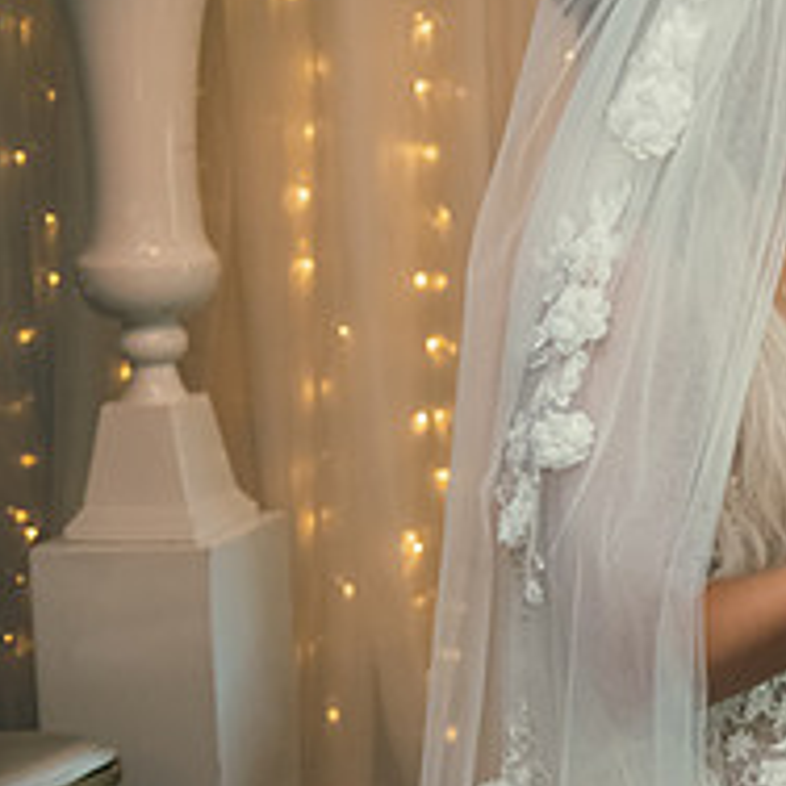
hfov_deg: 15.3
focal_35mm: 105
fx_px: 2697
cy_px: 274
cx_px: 1200
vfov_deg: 16.5
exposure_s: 1/160
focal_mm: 40
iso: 1250
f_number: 3.5
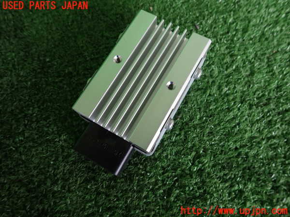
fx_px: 209
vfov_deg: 54.9
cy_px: 108
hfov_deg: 69.4
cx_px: 145
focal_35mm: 25
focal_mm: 4.5
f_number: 2
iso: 160
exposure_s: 1/60
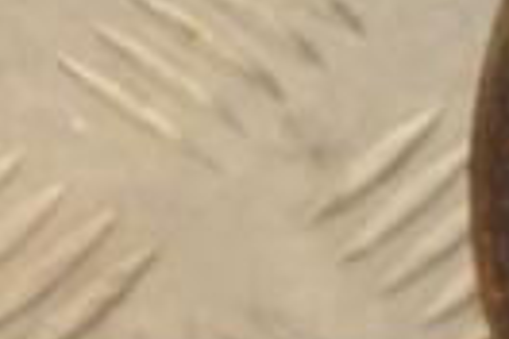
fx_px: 7214
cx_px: 968
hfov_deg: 4.0
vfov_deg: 2.7
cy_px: 46
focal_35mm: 510
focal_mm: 75
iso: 800
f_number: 5.3
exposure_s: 1/160
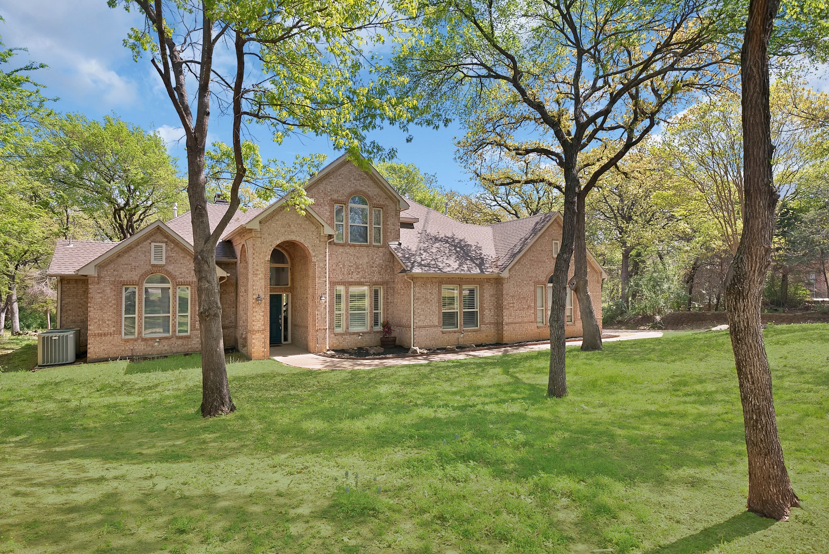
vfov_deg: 64.6
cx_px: 414
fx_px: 438
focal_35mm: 19
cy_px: 277
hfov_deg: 86.9
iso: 640
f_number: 4.5
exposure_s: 1/640
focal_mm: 19
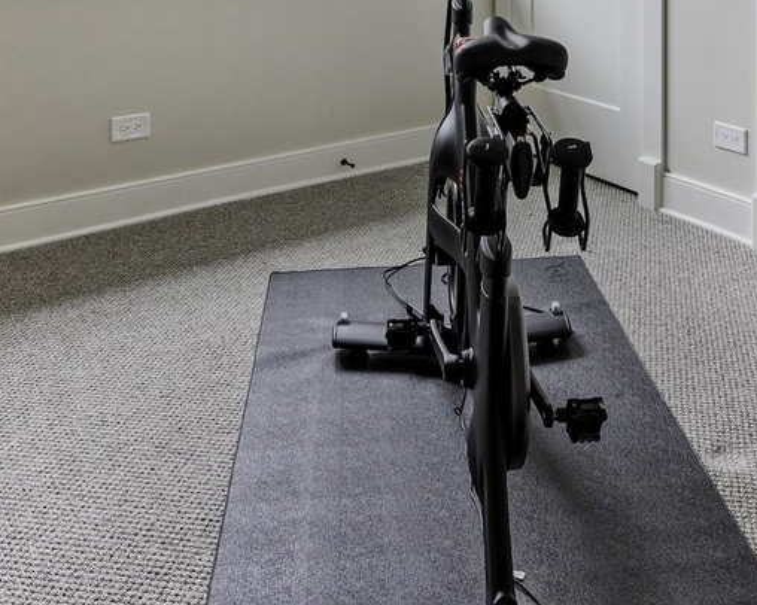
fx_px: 941
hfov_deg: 43.4
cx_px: 483
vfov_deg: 30.5
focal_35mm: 42
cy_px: -115
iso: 200
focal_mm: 14
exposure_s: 1.5
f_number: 8
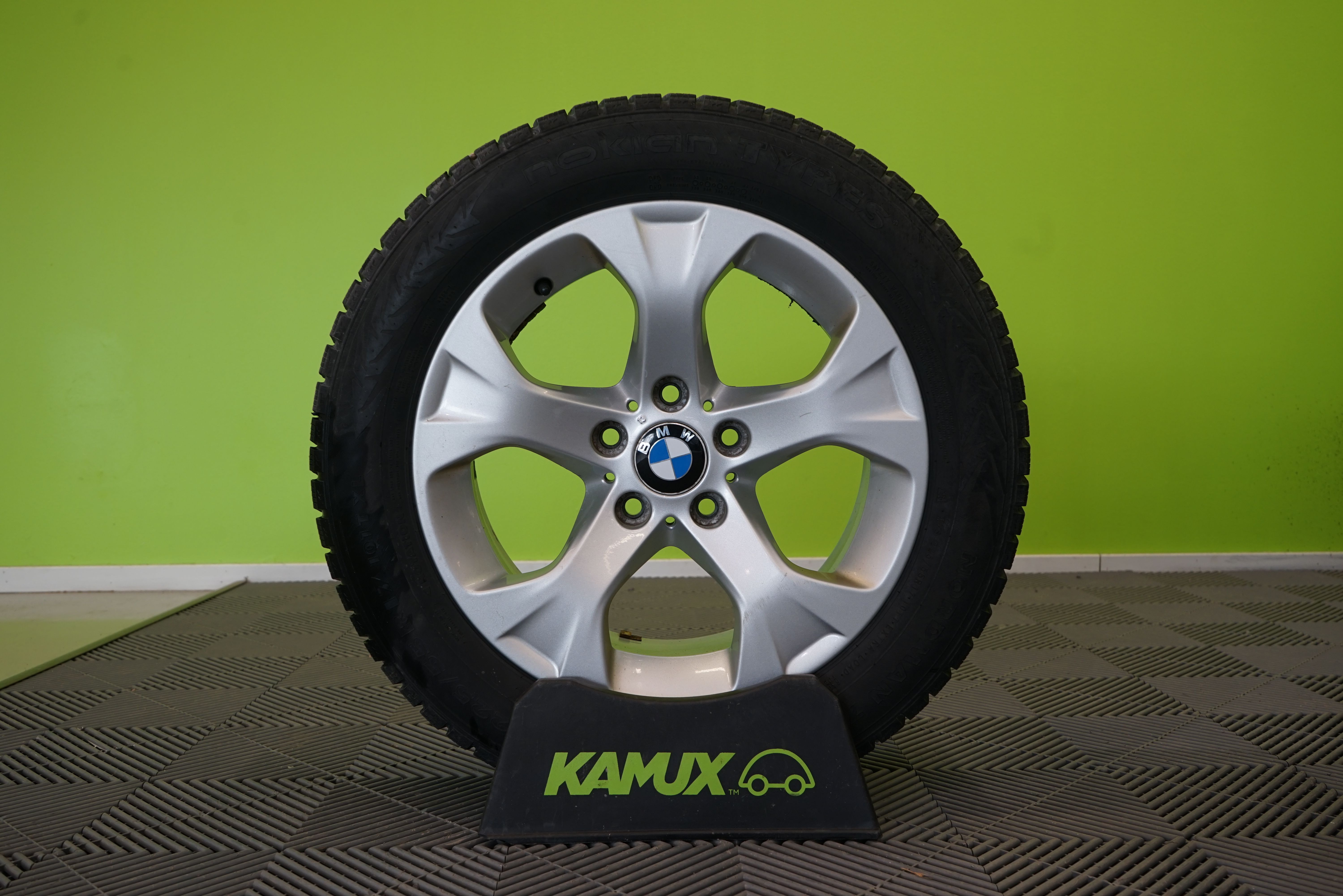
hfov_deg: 60.3
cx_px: 672
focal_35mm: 31
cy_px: 448
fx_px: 1156
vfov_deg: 42.3
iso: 400
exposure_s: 1/40
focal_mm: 31
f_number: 6.3
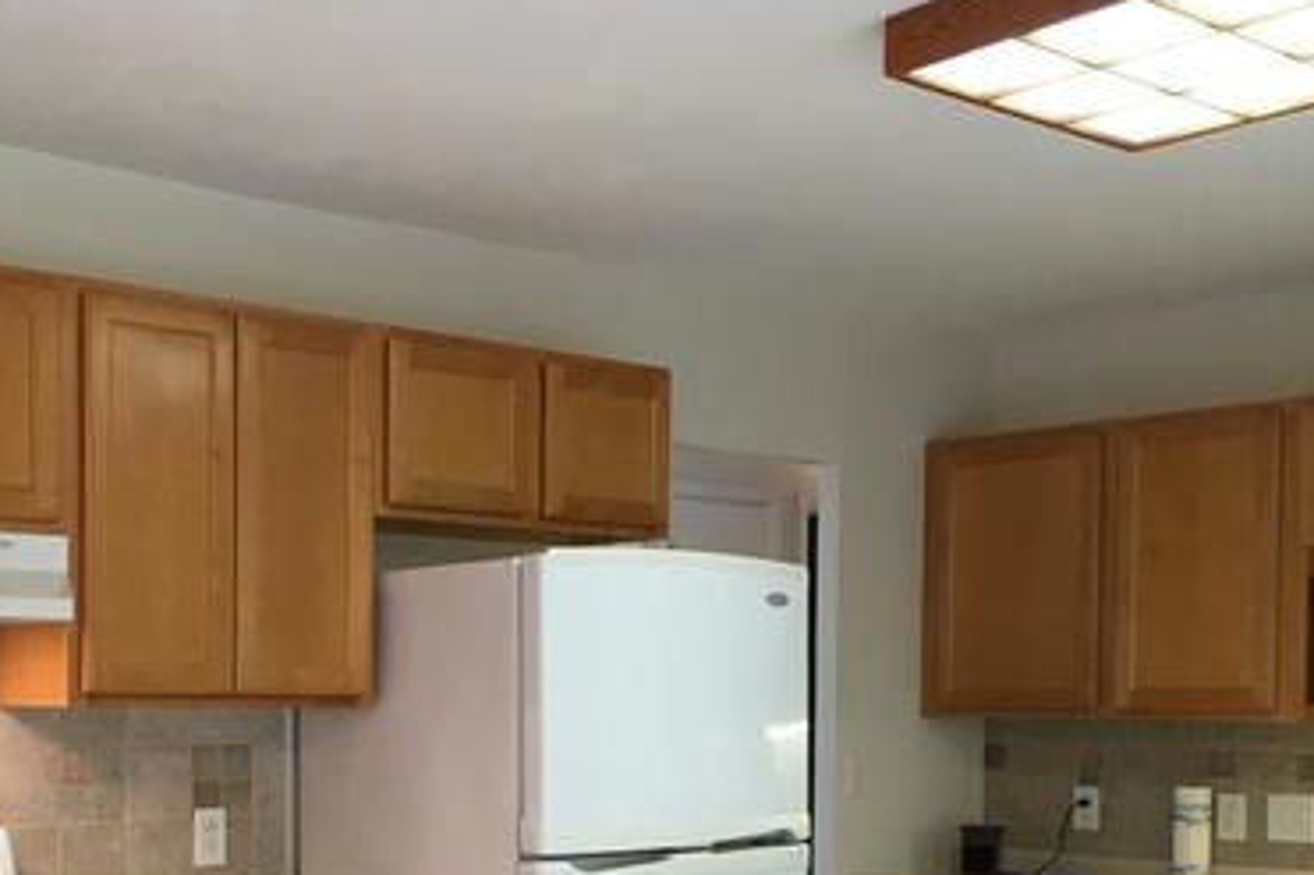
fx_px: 1897
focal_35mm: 52
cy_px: 747
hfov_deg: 37.4
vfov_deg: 25.3
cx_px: 361
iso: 50
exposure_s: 1/30
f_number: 2.2
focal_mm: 4.15
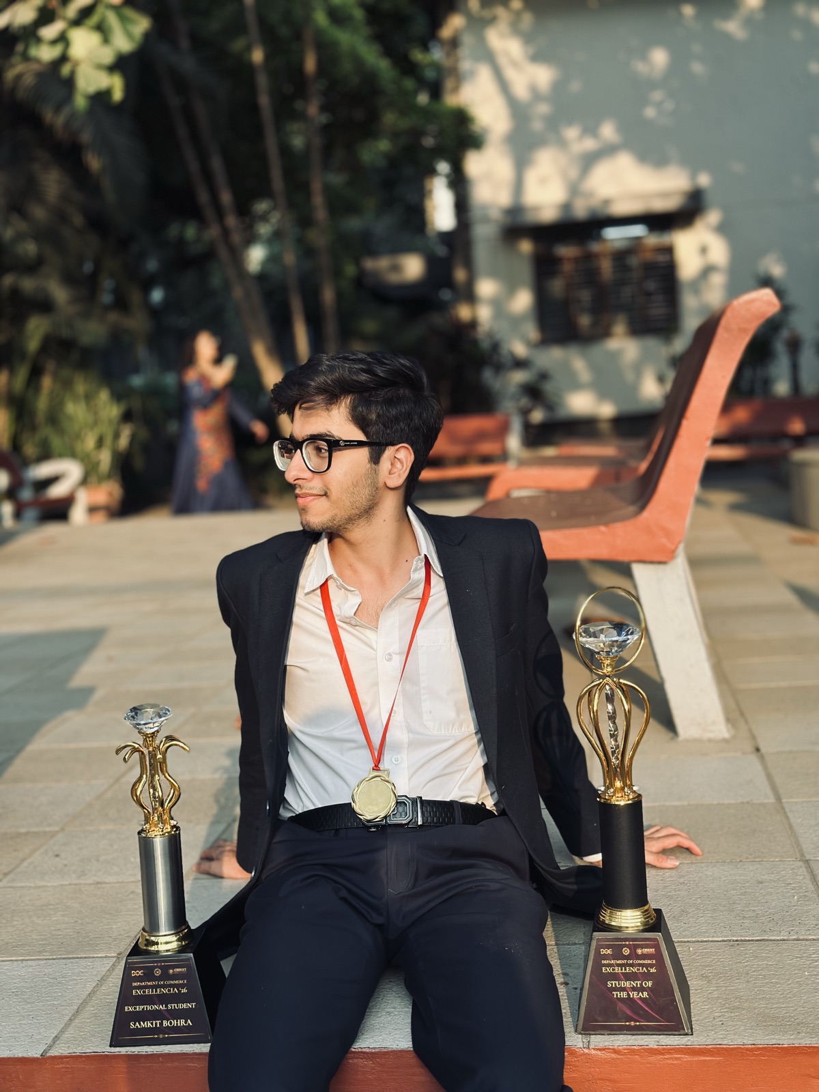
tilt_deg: -5.9
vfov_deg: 39.7
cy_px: 546
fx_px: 1514
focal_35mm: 48
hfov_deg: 30.3
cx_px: 410
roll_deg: +3.8
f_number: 1.78
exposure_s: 1/1453
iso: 80
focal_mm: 6.86
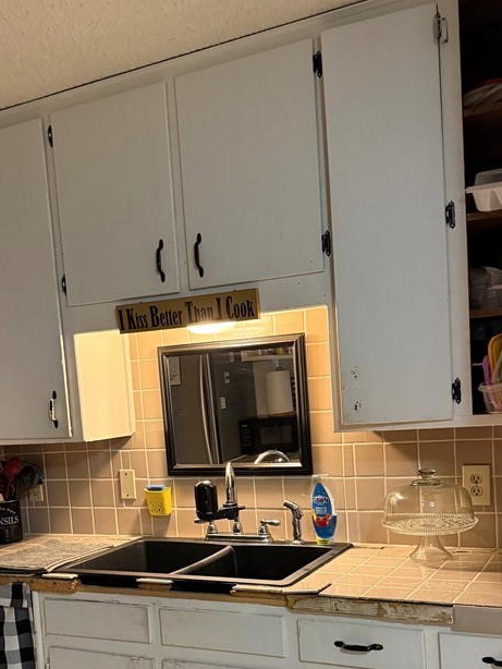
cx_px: 230
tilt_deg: -6.6
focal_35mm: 40
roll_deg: +4.0
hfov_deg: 36.0
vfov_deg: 45.6
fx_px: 773
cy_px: 477
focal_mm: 6.76
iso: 640
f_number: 1.78
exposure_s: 1/40
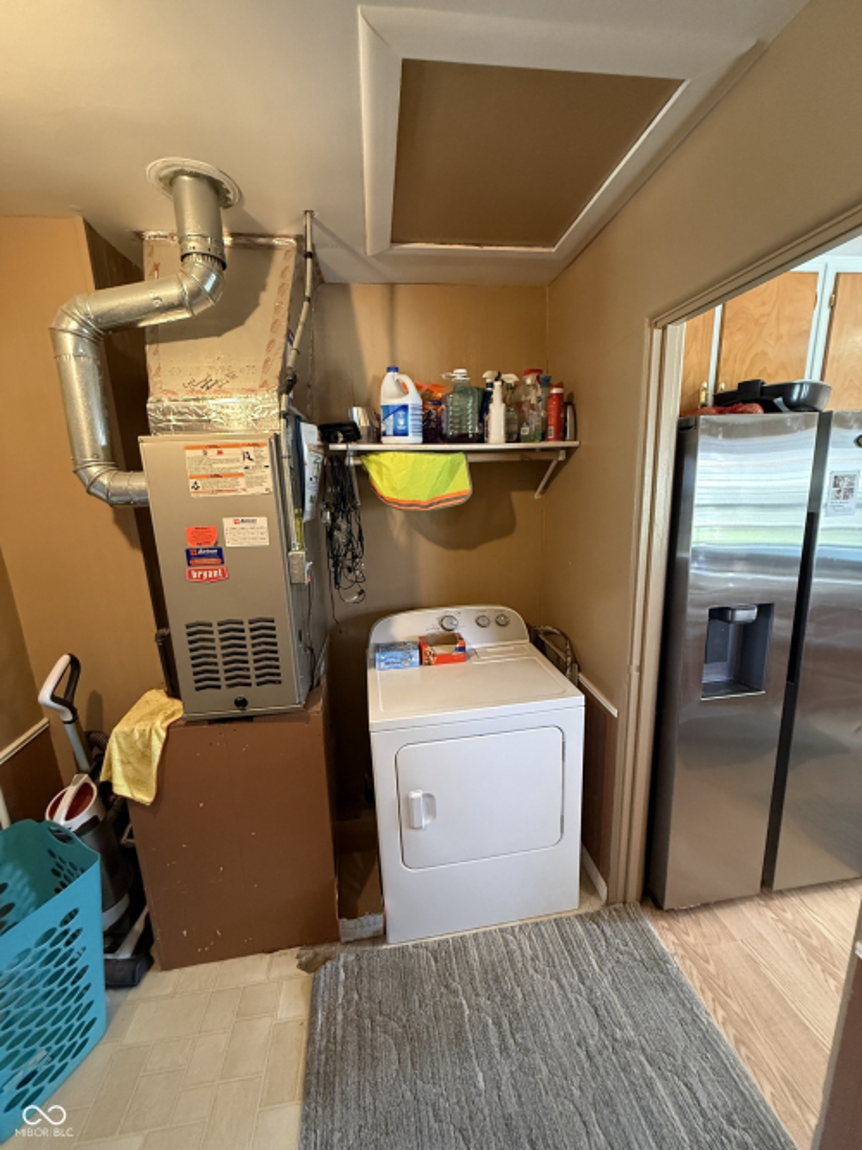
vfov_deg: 102.1
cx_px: 431
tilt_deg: -11.7
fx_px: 465
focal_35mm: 14
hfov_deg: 85.7
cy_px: 575
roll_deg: +0.7
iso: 640
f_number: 2.2
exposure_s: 1/60
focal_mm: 2.22
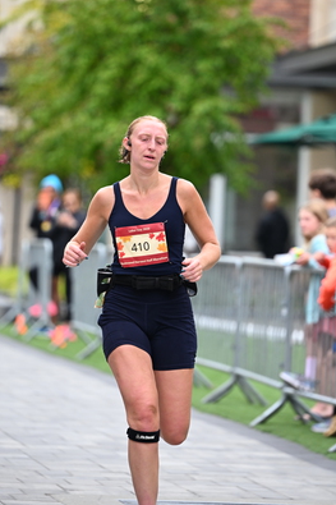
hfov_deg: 6.4
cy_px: 197
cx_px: 173
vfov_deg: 9.5
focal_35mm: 216
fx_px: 3026
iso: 640
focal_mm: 155
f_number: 2.8
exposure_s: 1/2000
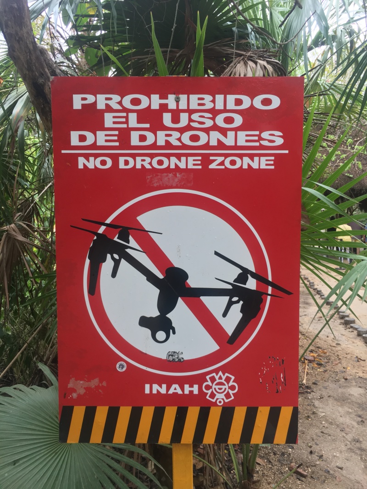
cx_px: 184
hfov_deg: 48.2
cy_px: 244
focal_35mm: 29
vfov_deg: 61.6
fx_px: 410
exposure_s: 1/120
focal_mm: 4.15
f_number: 2.2
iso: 40
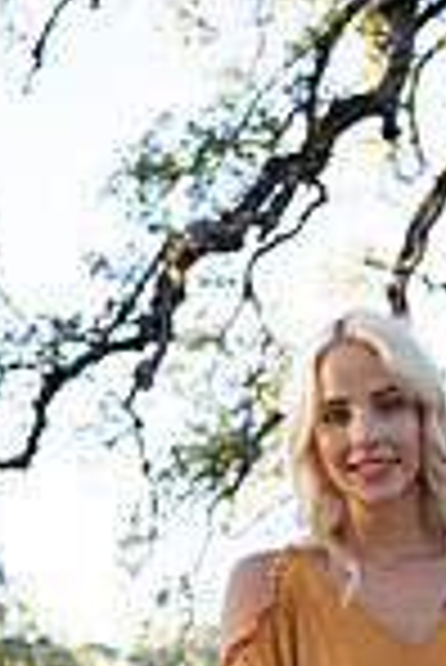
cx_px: 536
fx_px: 1409
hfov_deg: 17.2
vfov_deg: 22.0
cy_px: 1008
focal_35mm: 76
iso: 200
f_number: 2.8
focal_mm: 25
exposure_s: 1/160
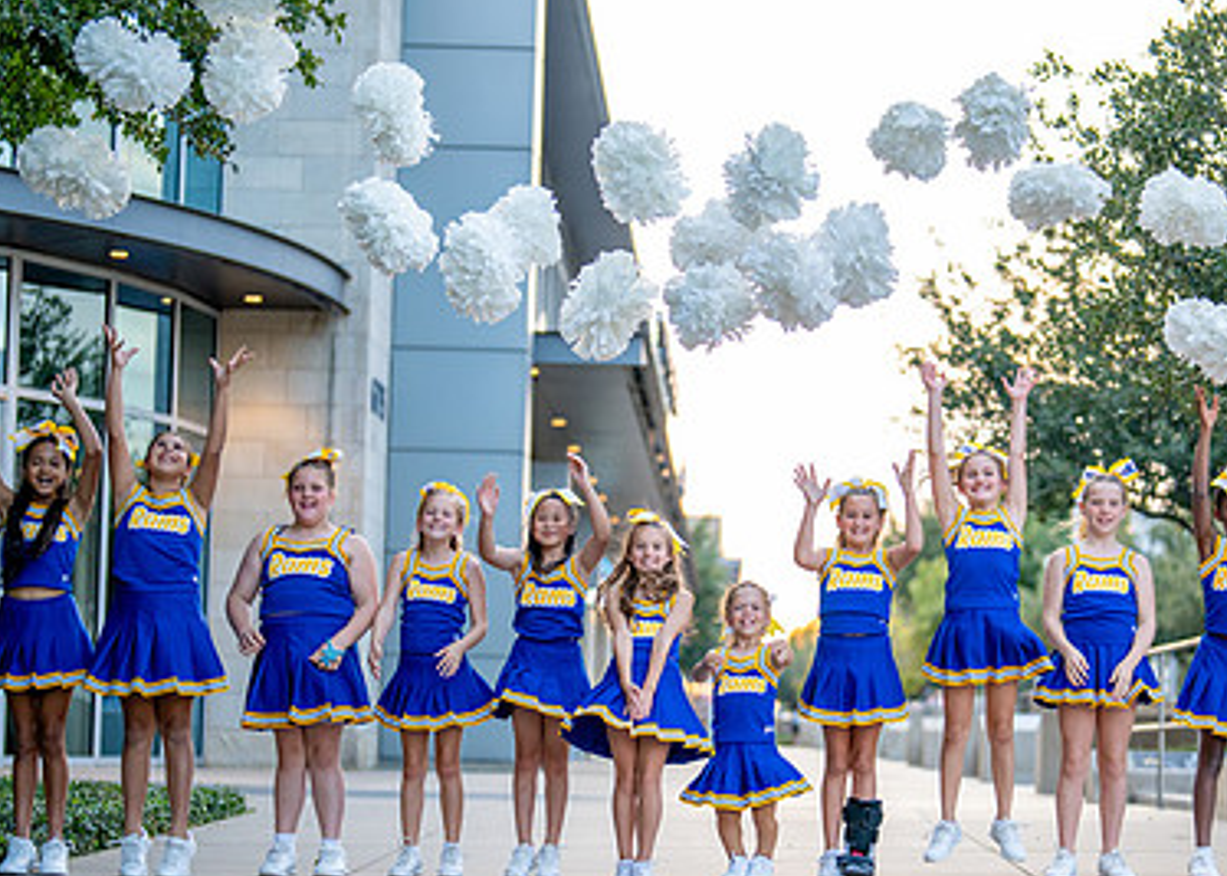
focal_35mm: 84
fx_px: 2927
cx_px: 843
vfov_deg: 17.0
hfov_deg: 23.5
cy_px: 632
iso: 640
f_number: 1.2
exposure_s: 1/800
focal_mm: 50
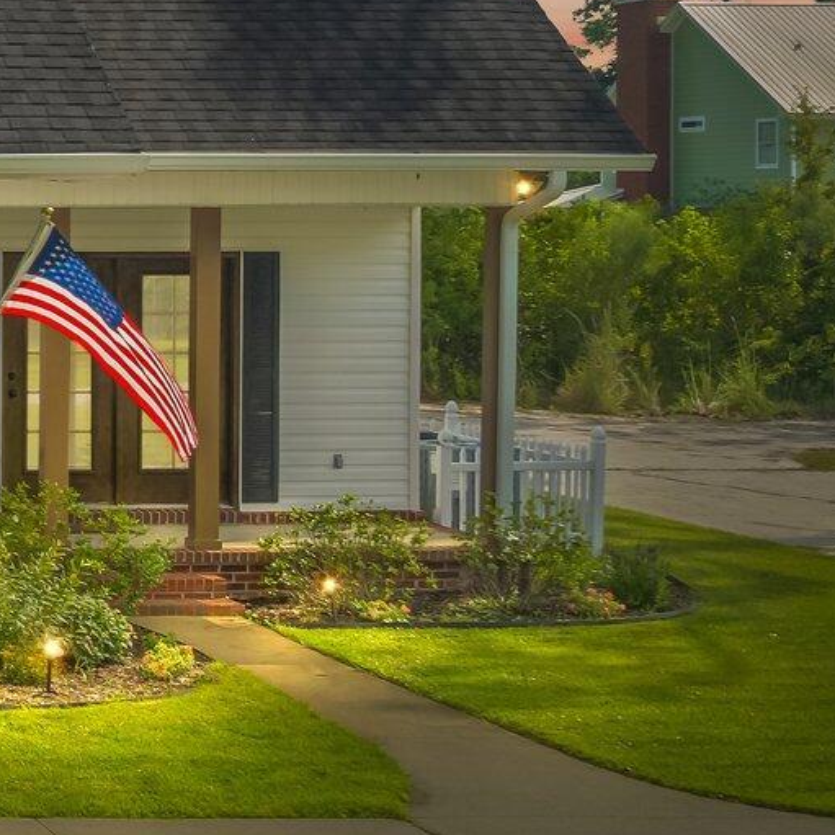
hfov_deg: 16.3
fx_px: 2320
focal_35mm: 85
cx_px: -776
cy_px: 212
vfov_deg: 20.3
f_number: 5
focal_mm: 12.29
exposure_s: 1/200
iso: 100
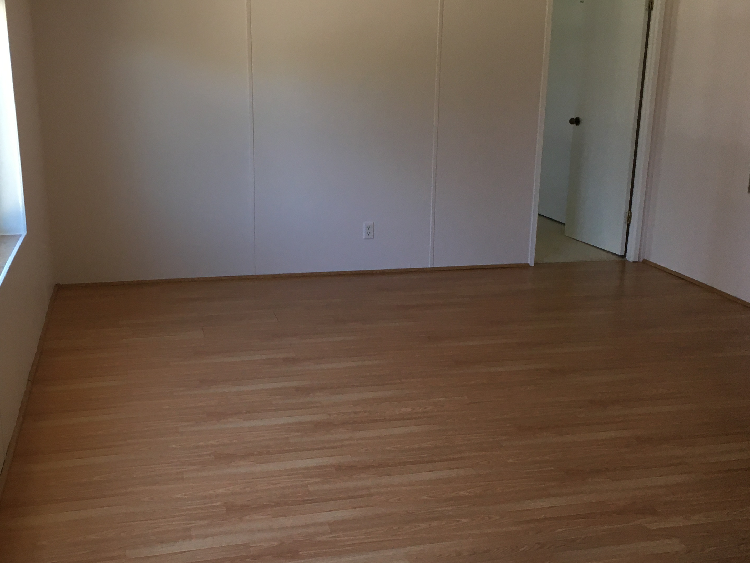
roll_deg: -1.3
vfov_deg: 35.1
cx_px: 359
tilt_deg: -15.8
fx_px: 888
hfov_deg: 45.8
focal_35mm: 41
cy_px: 292
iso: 25
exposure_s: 1/30
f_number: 2.2
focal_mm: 4.15
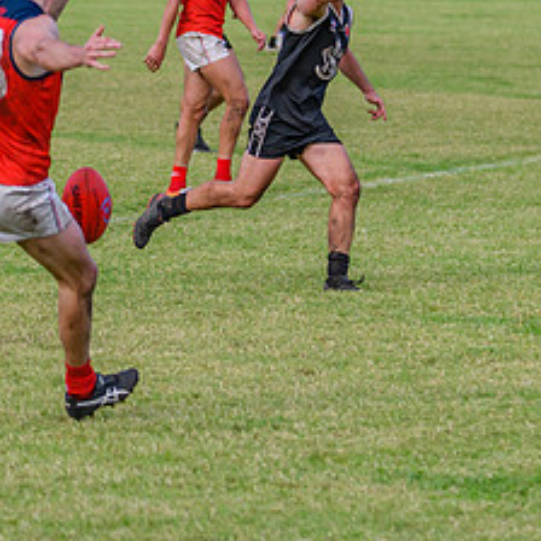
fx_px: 7232
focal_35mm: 409
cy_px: 154
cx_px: 257
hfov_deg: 4.3
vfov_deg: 4.3
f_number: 5
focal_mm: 170
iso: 800
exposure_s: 1/2000
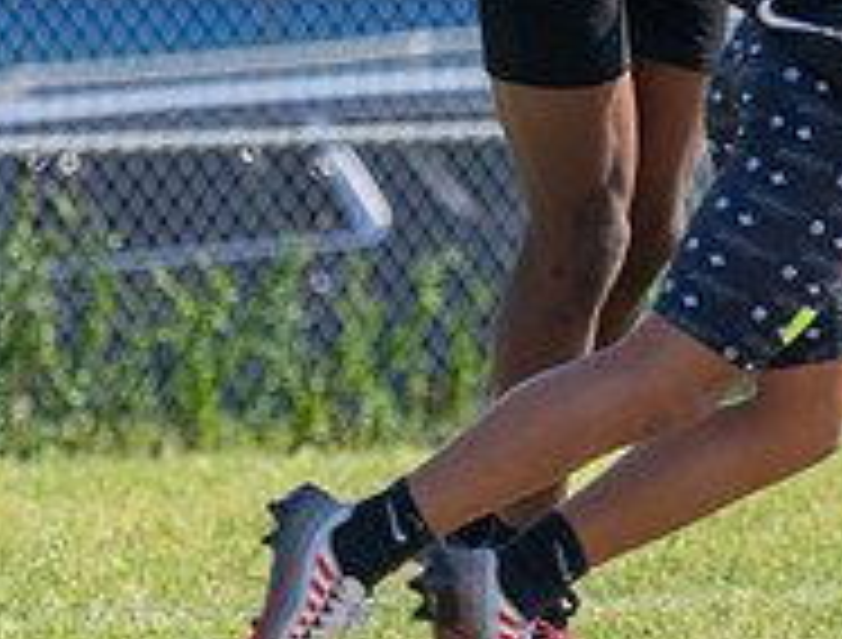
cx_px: 1196
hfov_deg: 2.5
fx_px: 18961
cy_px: 629
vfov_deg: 1.9
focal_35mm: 776
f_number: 2.8
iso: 100
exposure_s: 1/2000
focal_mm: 145
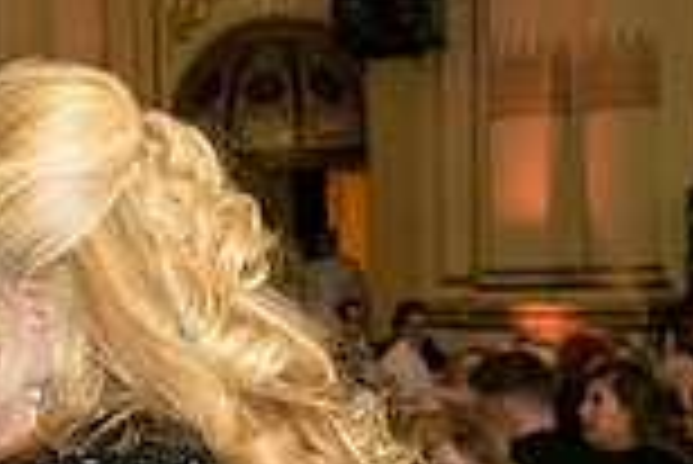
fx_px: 1888
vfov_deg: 13.9
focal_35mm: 98
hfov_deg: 19.0
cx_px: -243
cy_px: 421
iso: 1600
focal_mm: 26
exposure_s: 1/100
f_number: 3.2
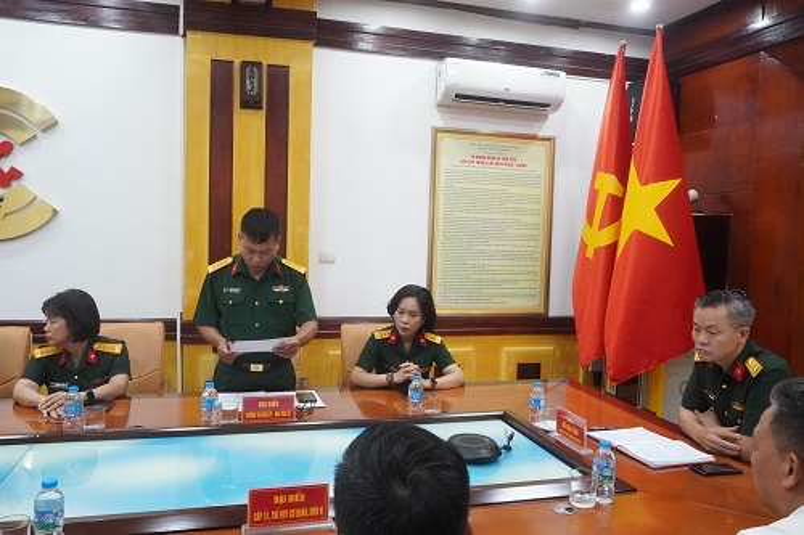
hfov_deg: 61.9
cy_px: 268
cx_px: 402
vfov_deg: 43.6
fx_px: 670
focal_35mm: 30
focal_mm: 20
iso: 5000
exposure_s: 1/100
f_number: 7.1
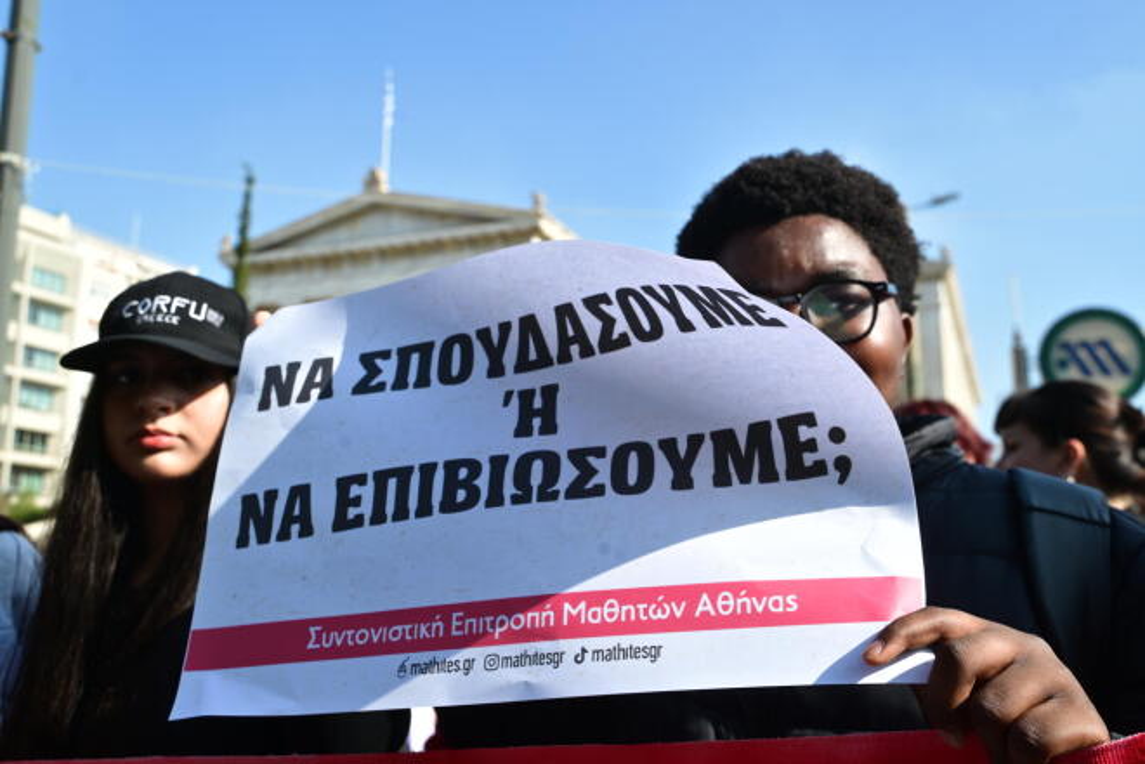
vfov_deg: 38.9
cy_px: 382
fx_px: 1081
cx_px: 572
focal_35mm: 34
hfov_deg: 55.8
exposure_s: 1/800
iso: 400
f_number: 6.3
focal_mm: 34
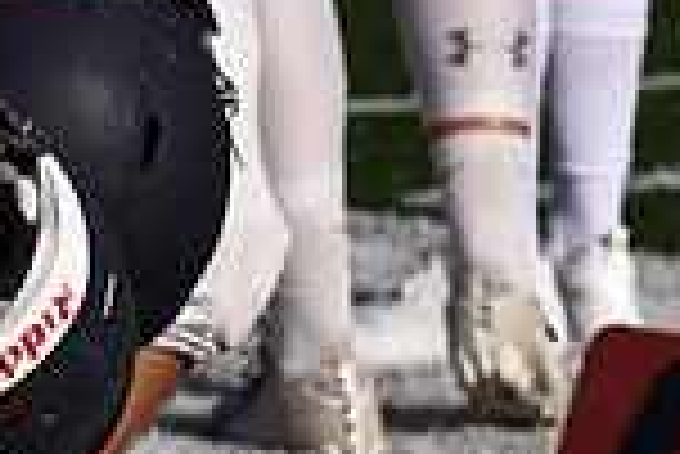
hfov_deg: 3.2
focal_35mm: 646
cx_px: -178
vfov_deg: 2.1
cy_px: -836
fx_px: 12214
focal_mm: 112
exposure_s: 1/2000
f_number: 8
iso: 280
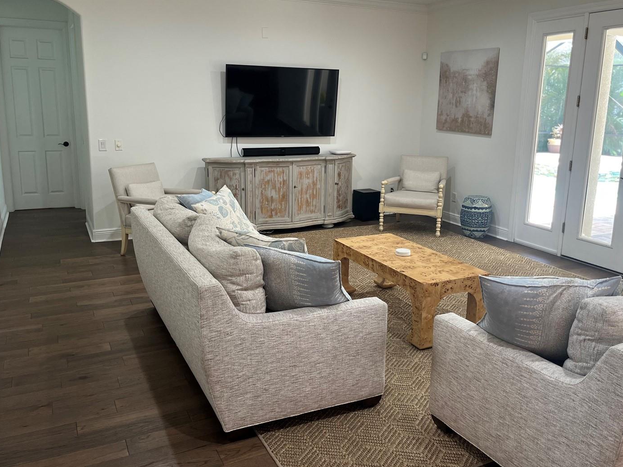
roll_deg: -1.4
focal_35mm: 30
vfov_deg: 46.7
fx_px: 540
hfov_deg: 60.0
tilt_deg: -12.2
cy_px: 210
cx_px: 313
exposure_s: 1/60
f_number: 1.6
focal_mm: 5.1
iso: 100
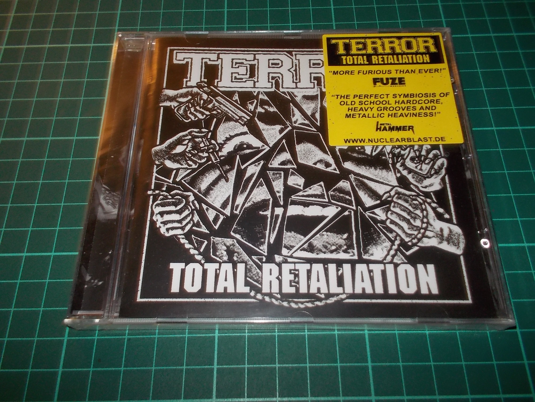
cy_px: 201
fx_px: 448
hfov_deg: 61.7
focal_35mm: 29
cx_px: 268
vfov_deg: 48.2
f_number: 3.3
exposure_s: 1/30
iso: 200
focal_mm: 4.1
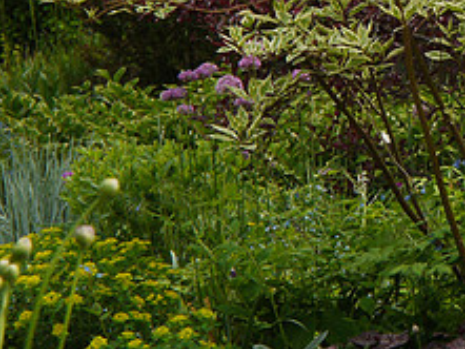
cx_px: 534
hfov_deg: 5.6
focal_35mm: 352
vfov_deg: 4.2
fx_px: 4731
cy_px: -52
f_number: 5.4
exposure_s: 1/320
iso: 250
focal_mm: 67
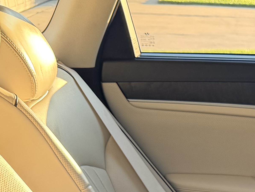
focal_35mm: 114
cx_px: 424
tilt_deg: -27.0
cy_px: 357
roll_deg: -0.5
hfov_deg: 15.4
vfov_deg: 11.9
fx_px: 840
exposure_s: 1/142
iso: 64
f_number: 1.78
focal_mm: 6.76
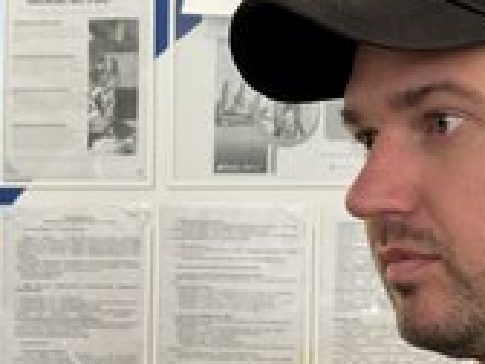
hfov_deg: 16.8
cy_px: 309
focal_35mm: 114
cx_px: 505
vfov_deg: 12.9
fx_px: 1597
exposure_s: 1/33
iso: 320
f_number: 1.78
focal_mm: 6.86
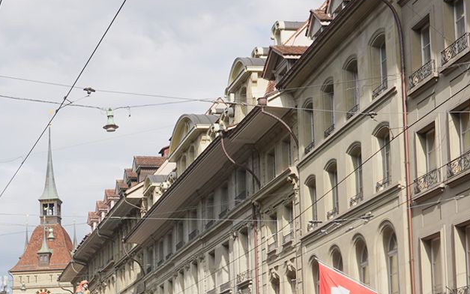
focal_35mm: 78
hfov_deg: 26.0
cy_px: 328
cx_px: 95
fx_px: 999
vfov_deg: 16.2
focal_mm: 24
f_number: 16
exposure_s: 1/100
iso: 100
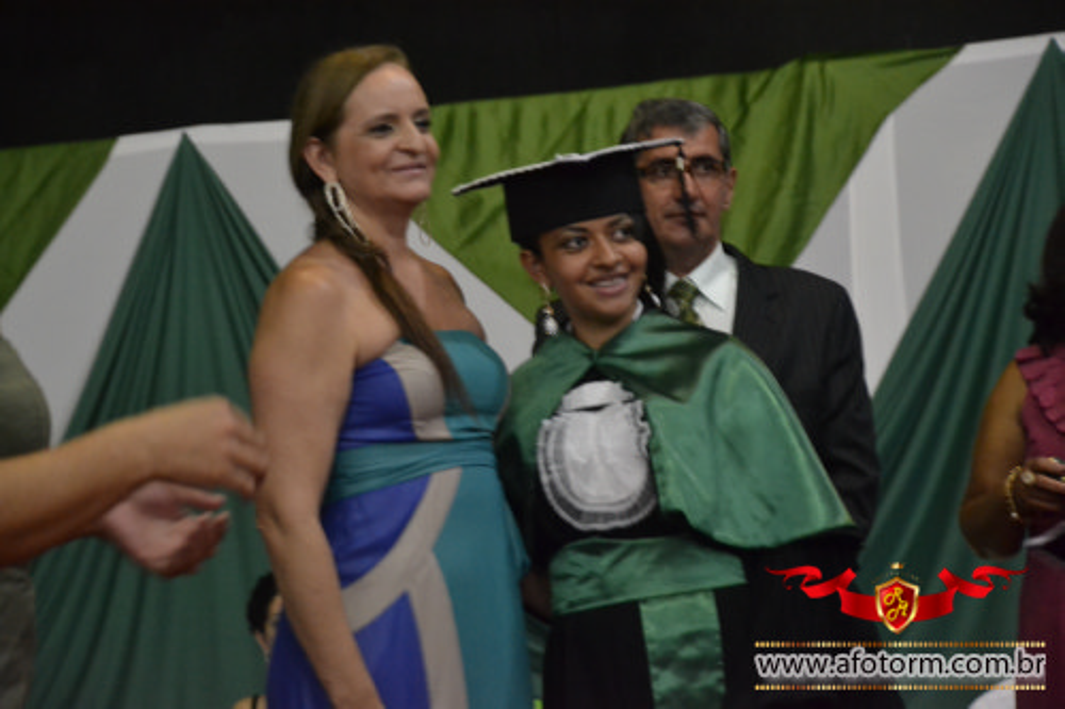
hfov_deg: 15.2
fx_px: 3992
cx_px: 532
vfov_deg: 10.2
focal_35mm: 135
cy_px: 354
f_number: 5.6
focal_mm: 90
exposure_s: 1/25
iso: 3200
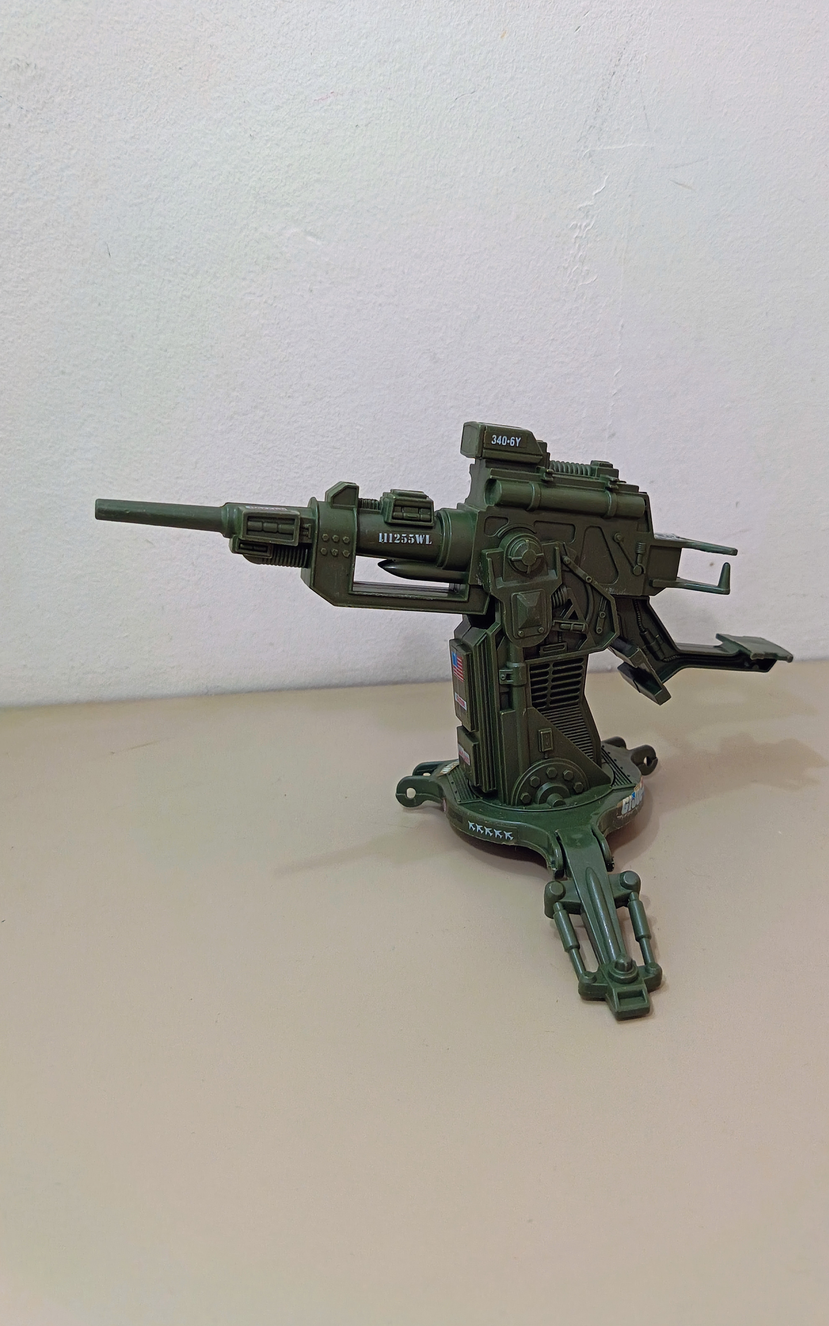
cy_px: 660
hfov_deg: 47.4
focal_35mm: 26
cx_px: 476
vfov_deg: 70.4
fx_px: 940
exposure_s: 1/33.3
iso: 1842
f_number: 1.75
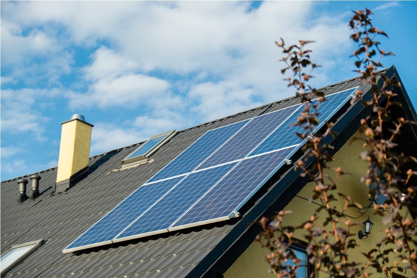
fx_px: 961
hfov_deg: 24.5
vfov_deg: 16.5
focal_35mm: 83
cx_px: 208
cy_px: 139
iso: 320
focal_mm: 55
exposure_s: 1/600
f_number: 5.6
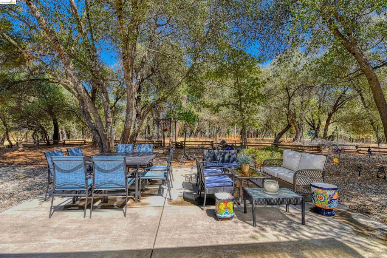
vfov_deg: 77.3
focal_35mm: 15
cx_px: 194
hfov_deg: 100.4
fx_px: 161
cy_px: 129
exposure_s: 1/160
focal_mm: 15
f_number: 6.3
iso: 100
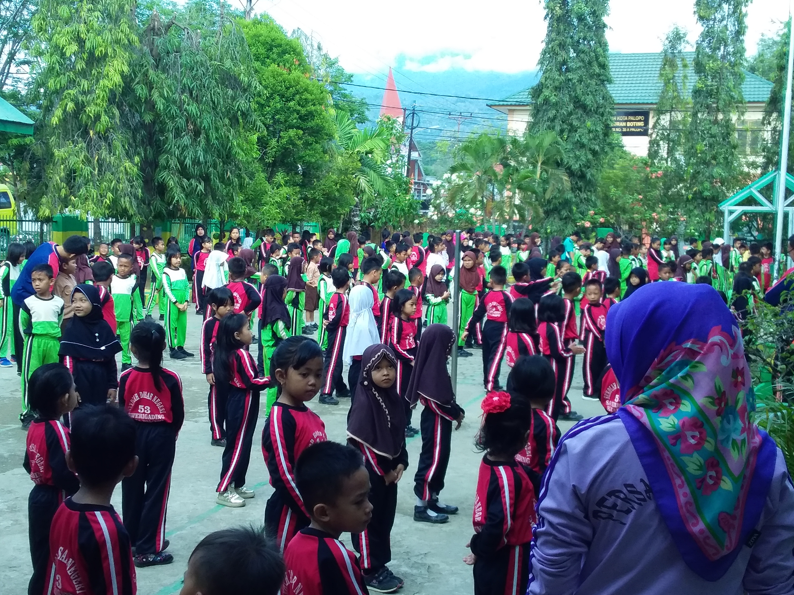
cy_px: 295
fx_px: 734
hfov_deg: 56.8
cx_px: 401
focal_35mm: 32
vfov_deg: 44.2
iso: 40
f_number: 2.2
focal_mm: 3.3
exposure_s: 1/218
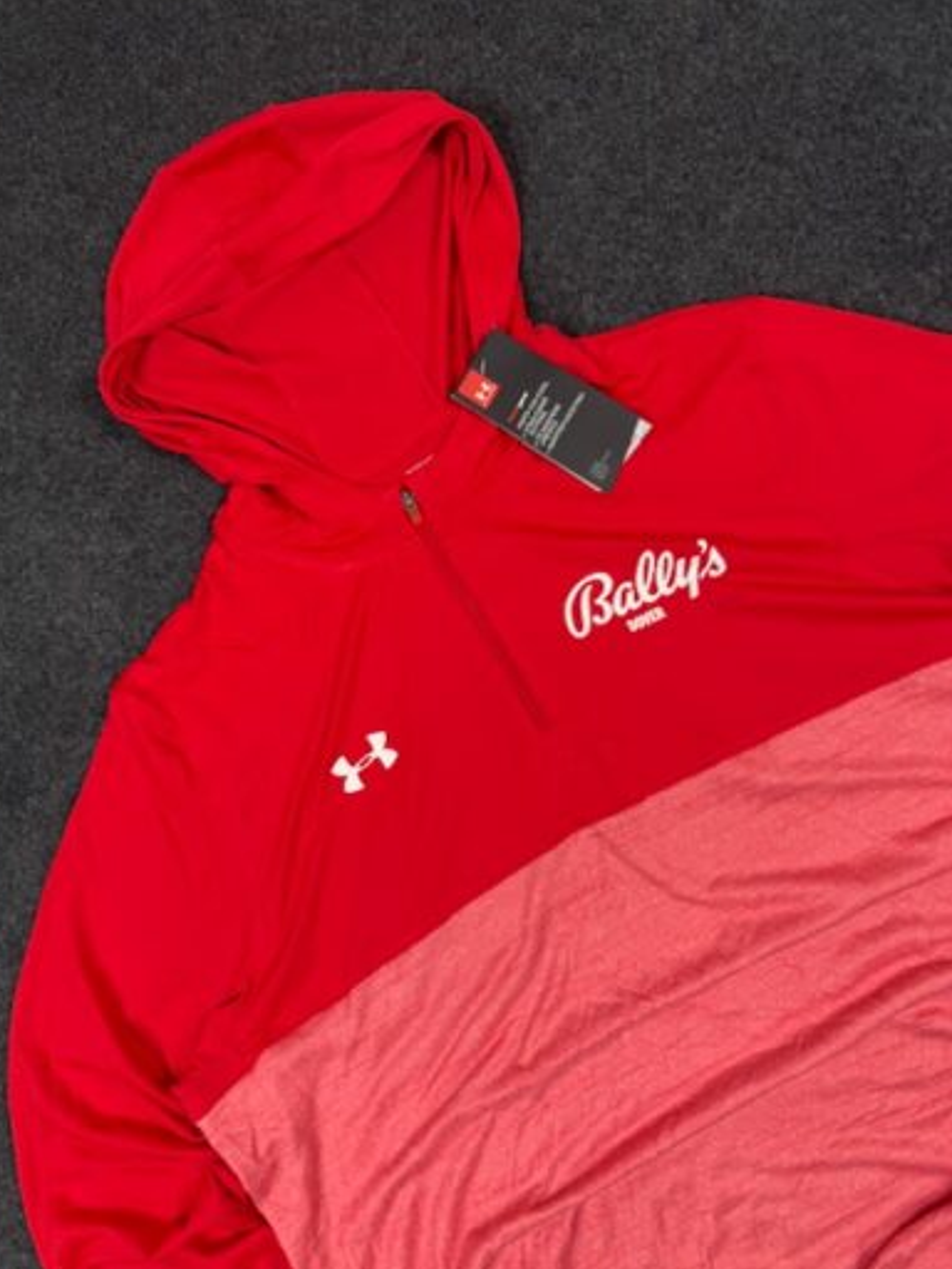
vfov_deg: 69.4
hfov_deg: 54.9
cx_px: 459
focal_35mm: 25
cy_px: 638
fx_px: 917
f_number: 1.78
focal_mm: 6.76
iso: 64
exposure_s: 1/100
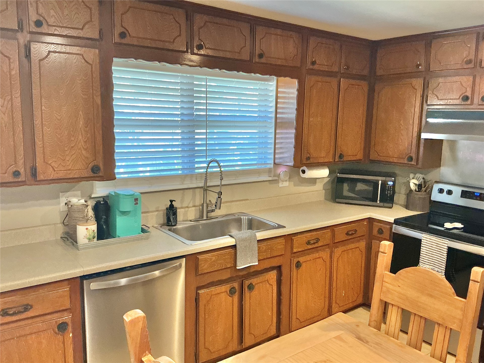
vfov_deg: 48.2
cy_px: 182
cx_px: 242
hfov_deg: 61.7
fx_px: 405
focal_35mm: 29
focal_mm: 3
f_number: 1.8
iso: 200
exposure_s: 1/60
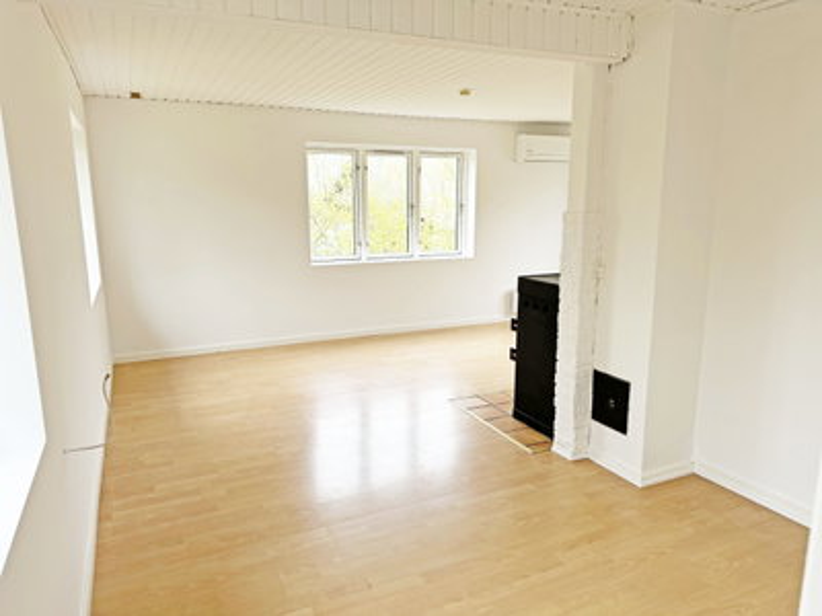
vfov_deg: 56.8
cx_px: 411
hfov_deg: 71.6
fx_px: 570
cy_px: 308
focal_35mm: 24
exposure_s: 1/121
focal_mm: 6.86
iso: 80
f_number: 1.78
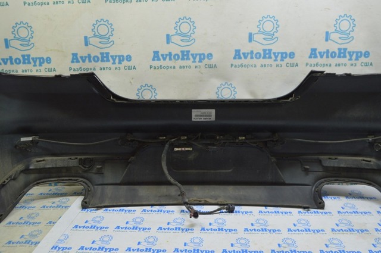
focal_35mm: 30
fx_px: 317
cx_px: 190
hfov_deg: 62.0
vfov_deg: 43.5
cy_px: 126
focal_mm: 20
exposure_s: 1/20
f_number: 5.6
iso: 400
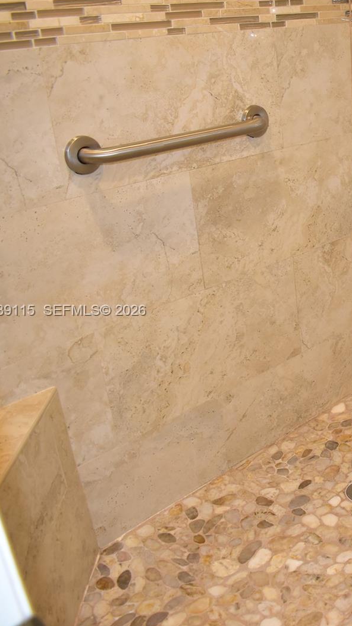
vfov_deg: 47.4
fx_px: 713
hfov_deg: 24.7
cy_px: 311
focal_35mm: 43
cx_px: 436
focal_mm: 18
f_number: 4.5
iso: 900
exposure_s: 1/60
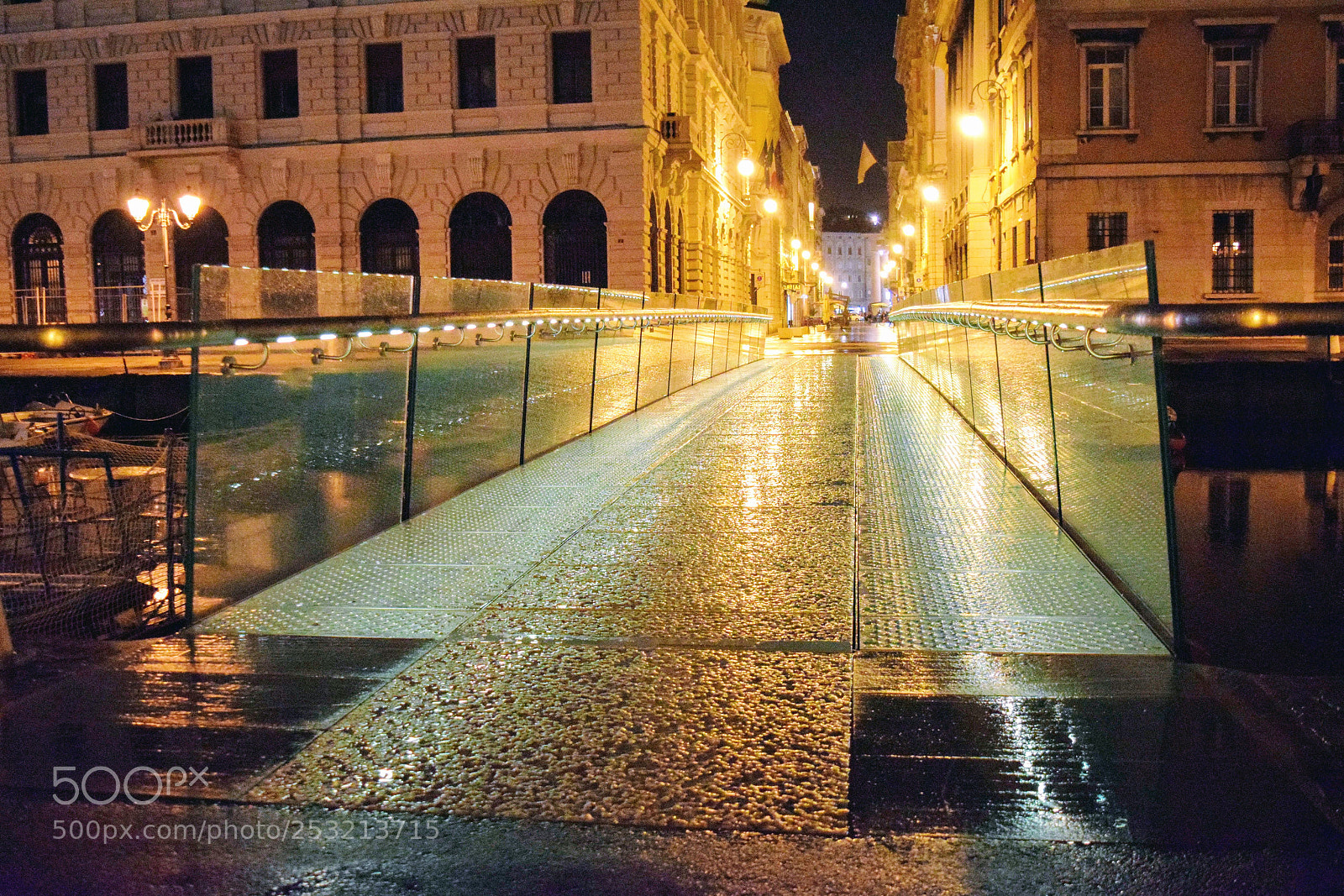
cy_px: 448
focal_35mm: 34
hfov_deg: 55.1
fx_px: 1288
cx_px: 672
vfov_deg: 38.4
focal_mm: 23
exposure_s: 1/60
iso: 6400
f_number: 3.8
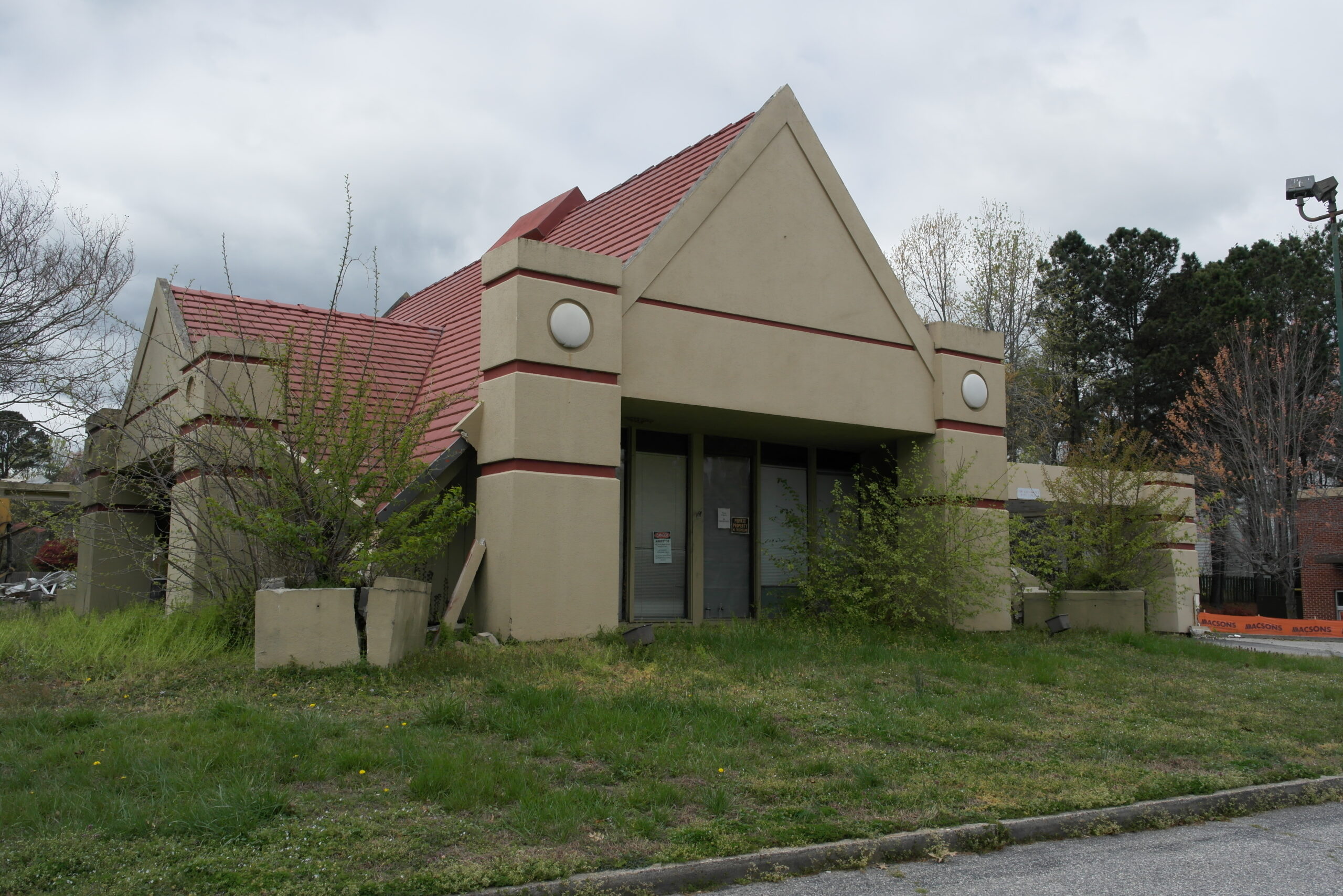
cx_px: 672
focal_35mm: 30
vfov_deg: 43.6
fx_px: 1119
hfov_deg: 61.9
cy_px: 448
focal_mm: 20
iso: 200
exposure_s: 1/500
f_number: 7.1
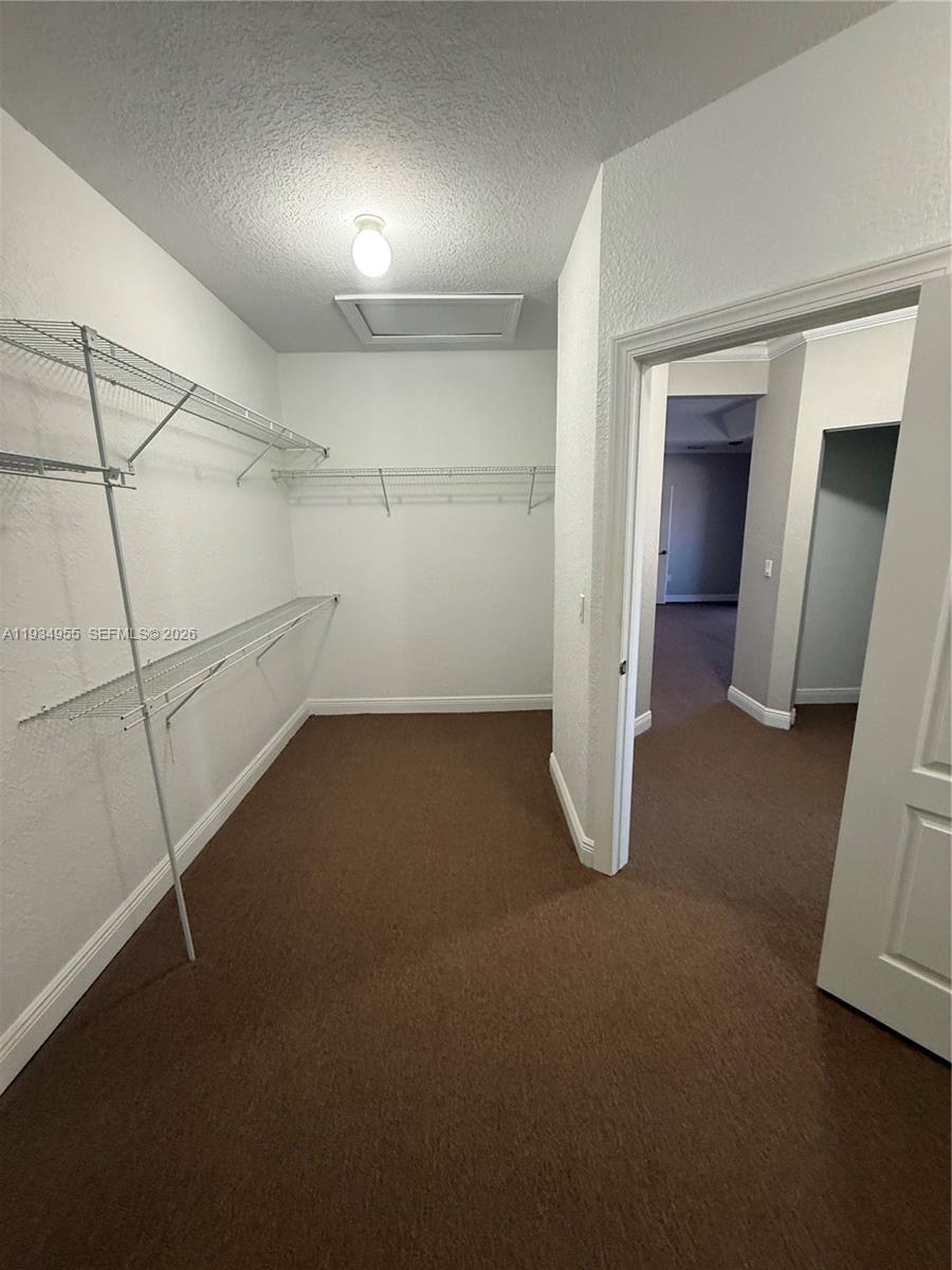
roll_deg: +0.7
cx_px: 476
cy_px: 635
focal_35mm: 14
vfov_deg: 102.1
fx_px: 513
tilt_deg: -11.2
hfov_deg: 85.7
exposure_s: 1/60
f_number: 2.2
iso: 320
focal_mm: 2.22
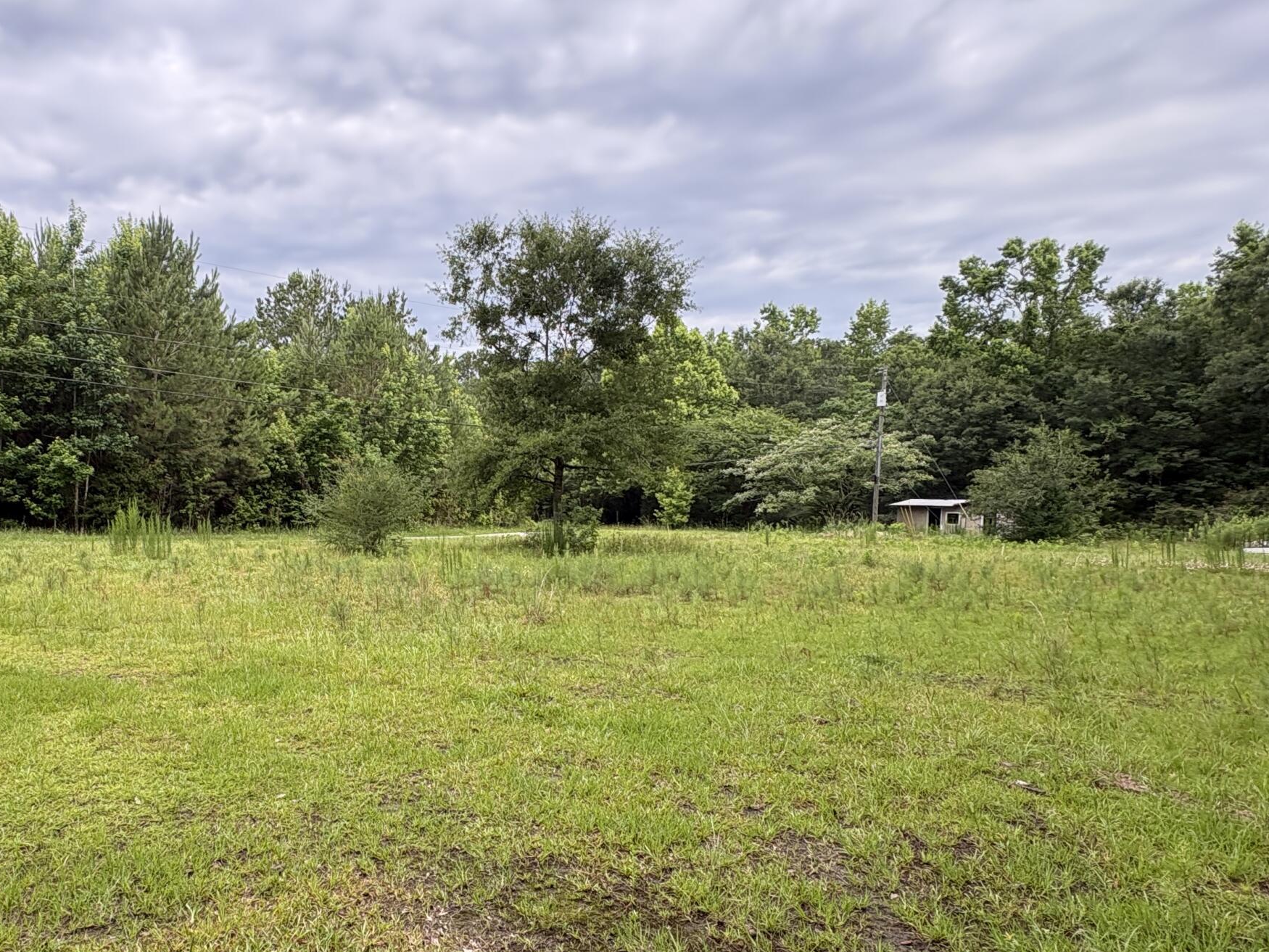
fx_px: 880
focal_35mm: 24
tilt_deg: -3.8
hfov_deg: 69.0
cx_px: 397
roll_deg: +0.1
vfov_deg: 56.5
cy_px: 560
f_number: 2.2
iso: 64
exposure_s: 1/285
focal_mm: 2.22
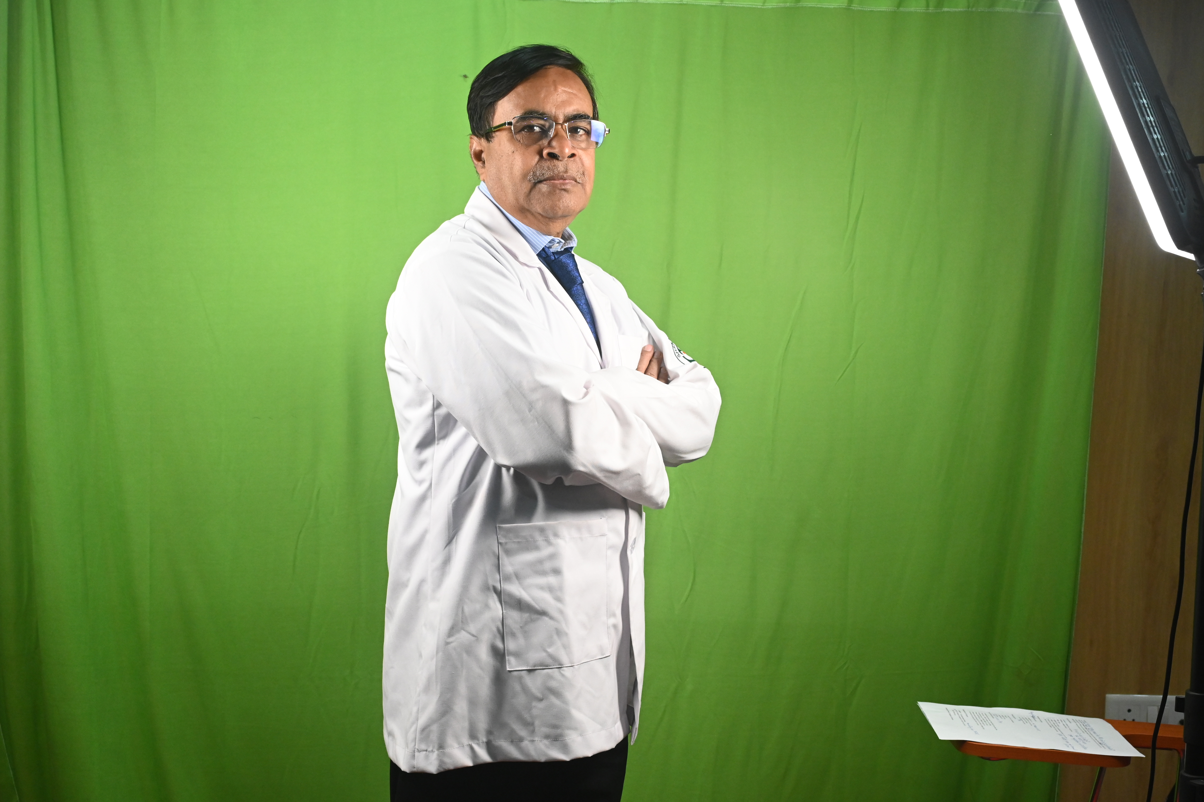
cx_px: 602
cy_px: 401
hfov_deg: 46.4
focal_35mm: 42
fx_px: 1404
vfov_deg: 31.9
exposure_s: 1/250
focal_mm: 42
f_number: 9
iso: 5000
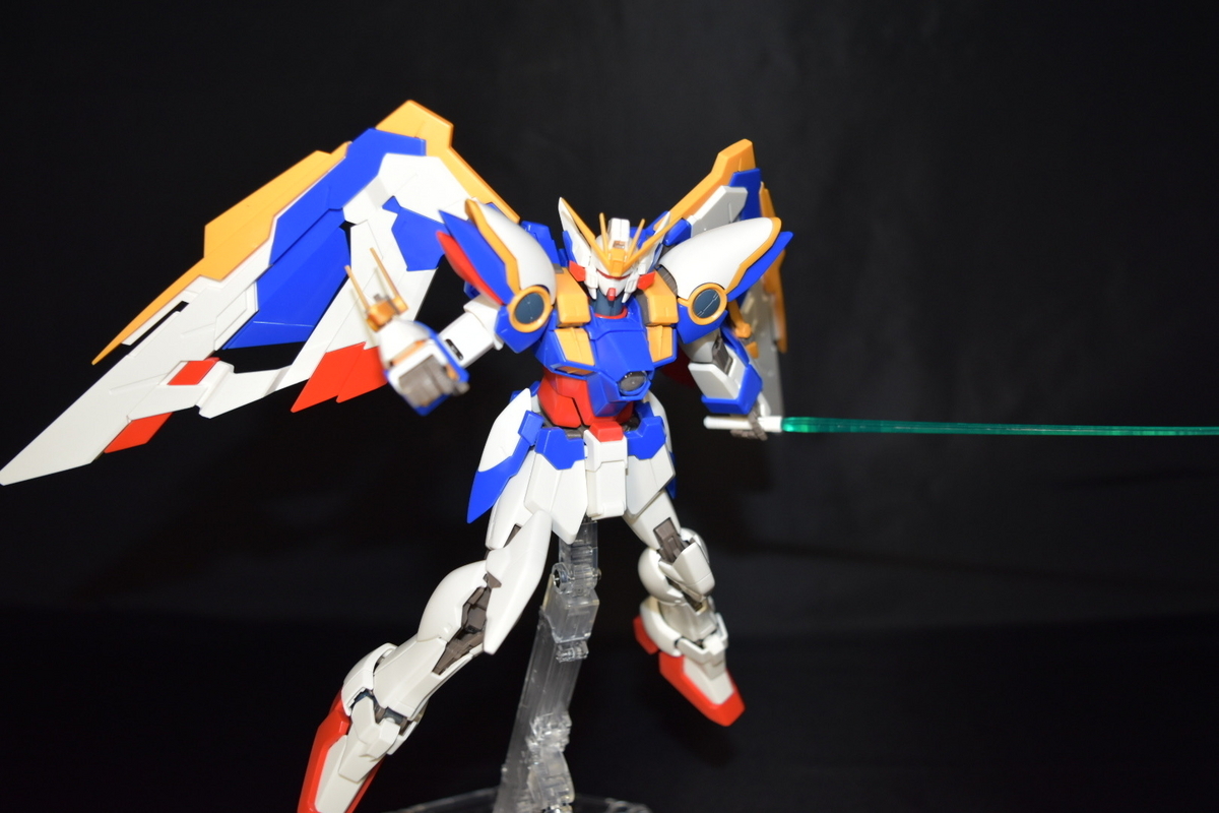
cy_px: 406
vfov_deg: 40.0
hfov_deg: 57.2
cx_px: 610
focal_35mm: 33
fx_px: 1117
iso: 560
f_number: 3.8
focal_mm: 22
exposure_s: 1/30
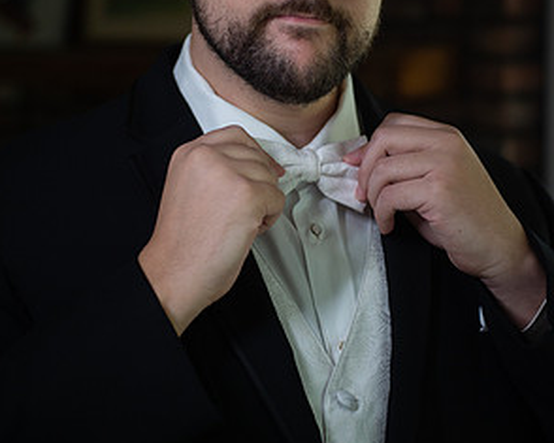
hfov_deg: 22.2
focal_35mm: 86
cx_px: 278
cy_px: 141
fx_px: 1410
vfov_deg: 17.8
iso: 1000
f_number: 3.2
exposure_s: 1/250
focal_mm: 60
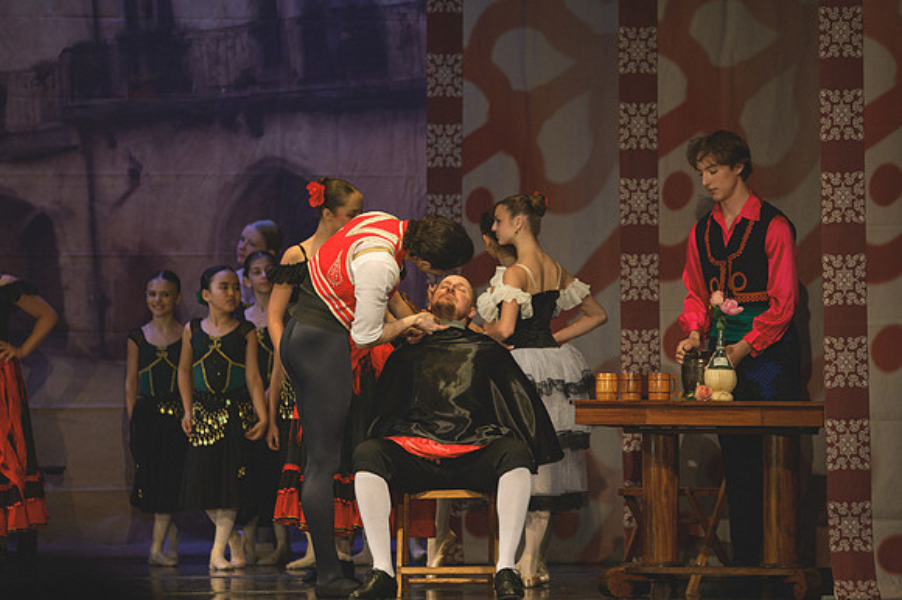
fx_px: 7512
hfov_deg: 6.9
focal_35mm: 300
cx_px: 451
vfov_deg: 4.6
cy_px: 300
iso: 2000
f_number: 2.8
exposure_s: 1/640
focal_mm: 200
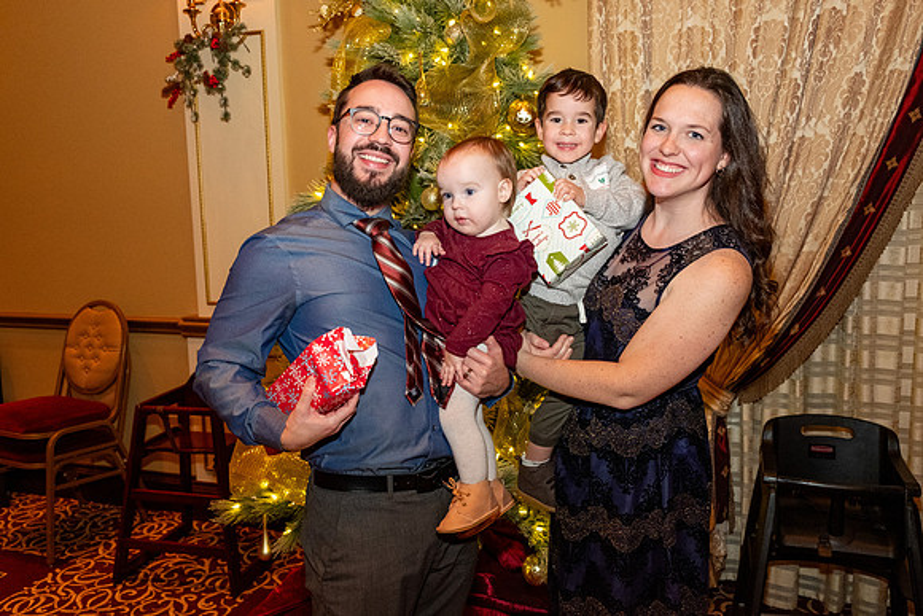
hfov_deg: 65.5
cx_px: 462
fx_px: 718
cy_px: 308
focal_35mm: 28
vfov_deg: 46.4
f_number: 2.8
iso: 2500
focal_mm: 18.8
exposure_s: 1/125
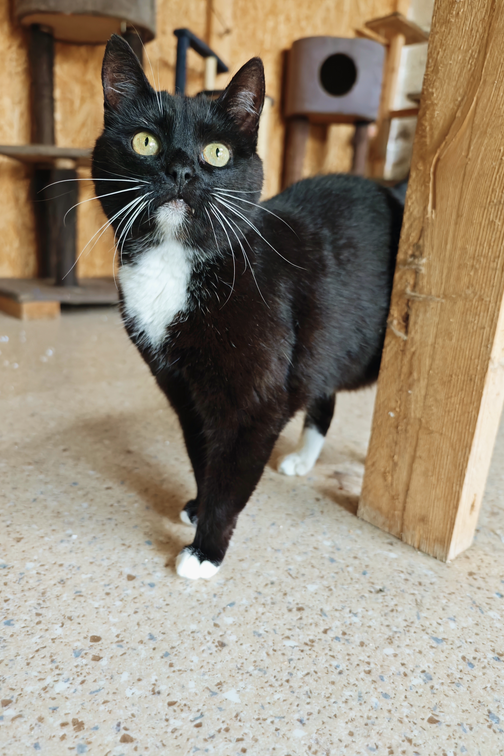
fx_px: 504
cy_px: 378
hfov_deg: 53.1
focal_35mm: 24
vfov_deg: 73.7
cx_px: 258
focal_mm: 8.72
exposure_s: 1/693
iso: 2000
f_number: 2
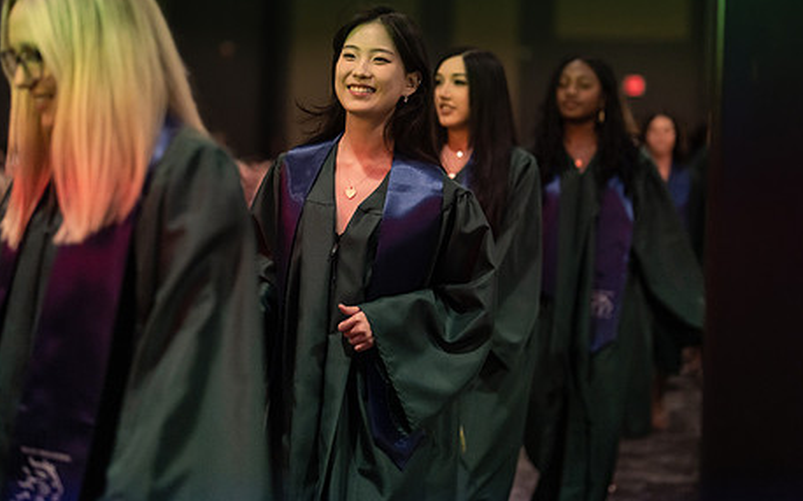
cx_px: 426
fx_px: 1532
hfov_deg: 29.4
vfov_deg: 18.5
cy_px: 149
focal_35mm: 70
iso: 1250
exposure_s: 1/500
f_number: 1.2
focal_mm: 50
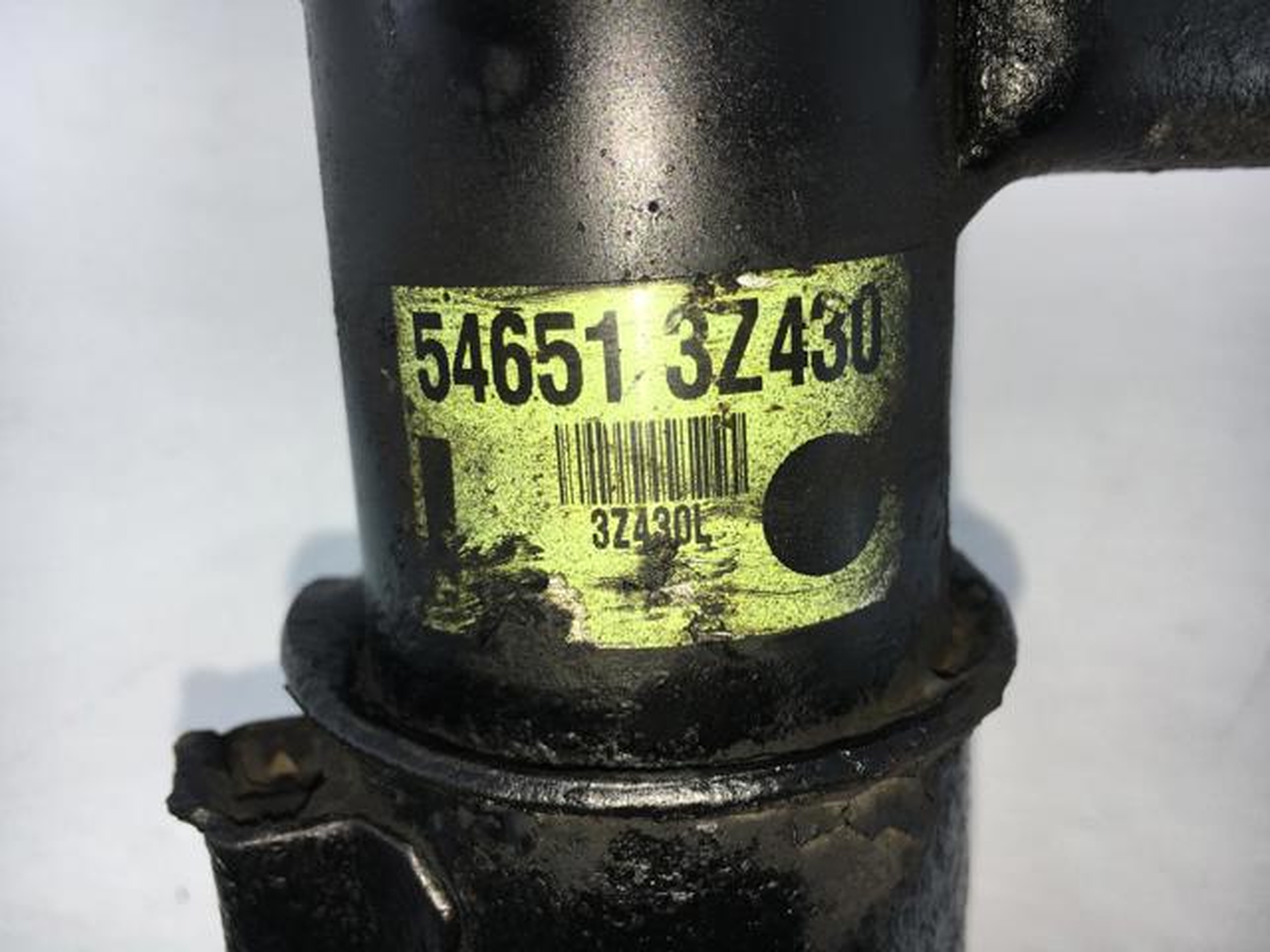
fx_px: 1064
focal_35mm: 29
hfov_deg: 61.7
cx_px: 635
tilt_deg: -70.5
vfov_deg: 48.2
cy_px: 476
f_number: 2.2
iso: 25
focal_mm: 4.15
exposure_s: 1/260
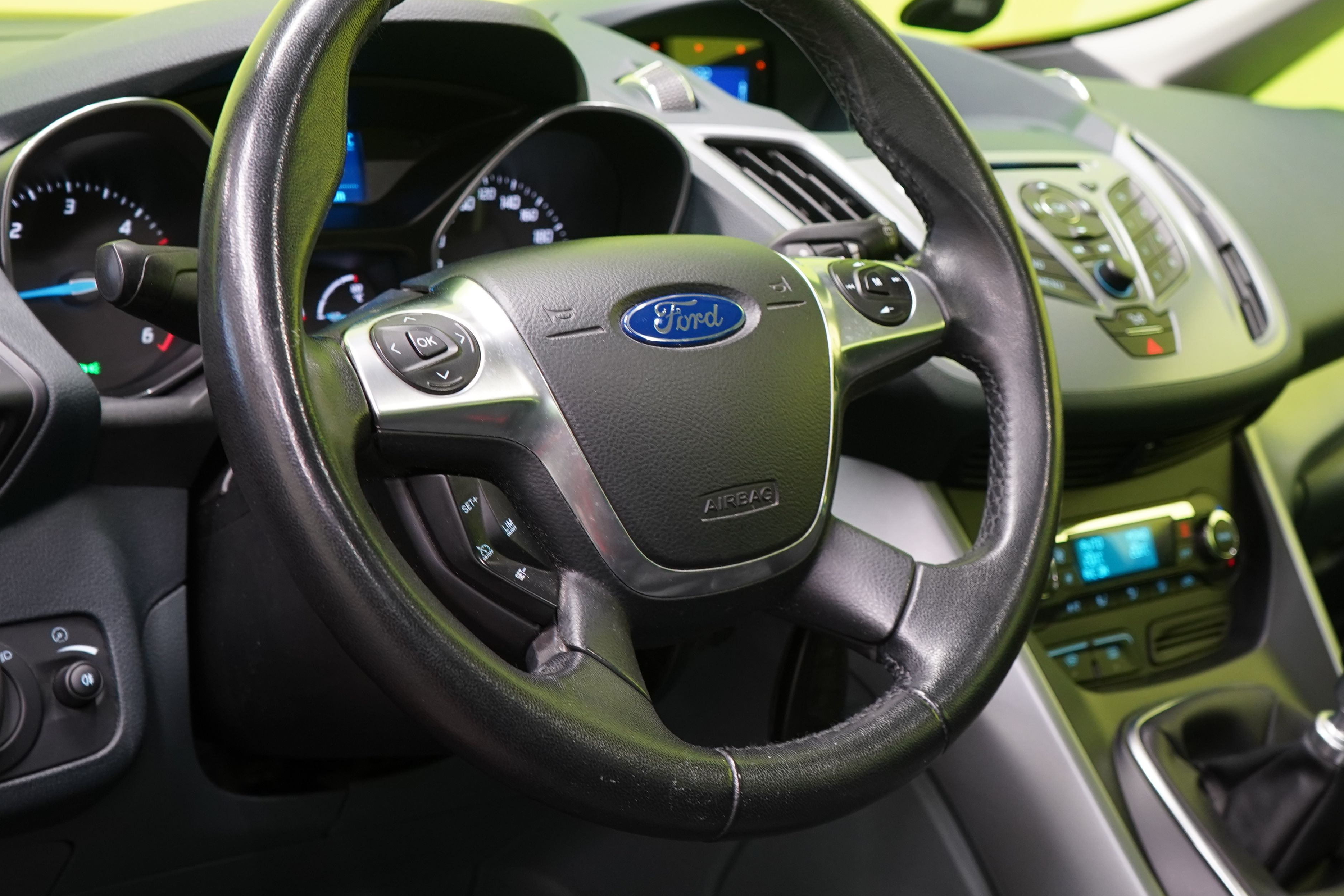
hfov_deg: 37.4
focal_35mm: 53
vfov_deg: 25.4
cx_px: 785
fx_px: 1979
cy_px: 293
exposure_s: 1/20
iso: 1250
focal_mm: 33
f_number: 5
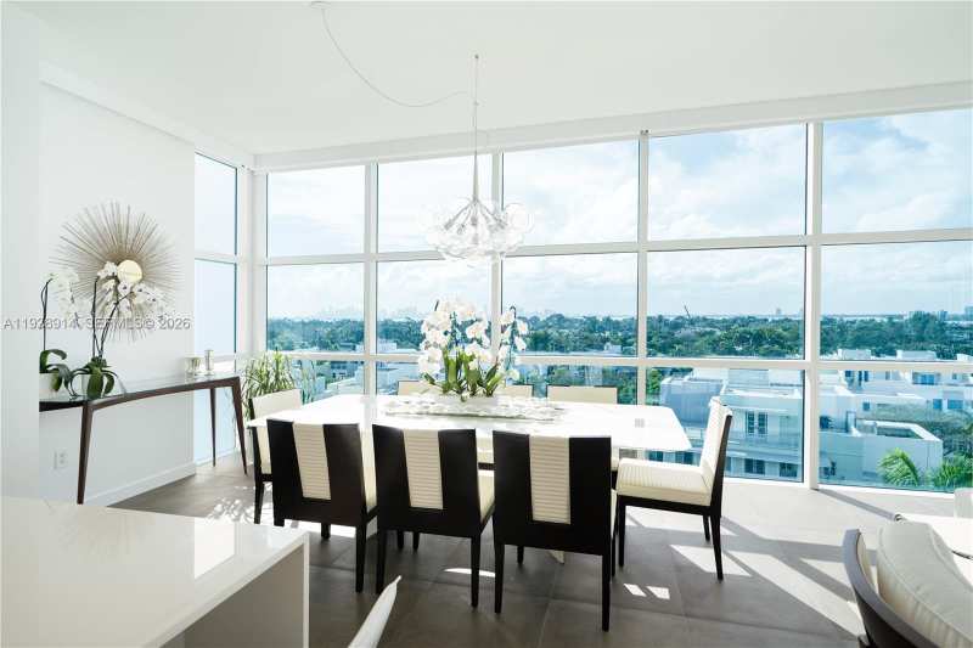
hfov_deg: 90.0
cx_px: 486
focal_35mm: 18
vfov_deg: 67.4
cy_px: 324
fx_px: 486
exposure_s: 1/3000
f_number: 5.6
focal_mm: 18
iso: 125
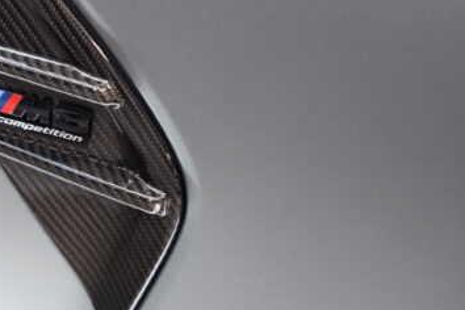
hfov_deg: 13.3
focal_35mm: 152
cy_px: 104
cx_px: 13
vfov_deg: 9.0
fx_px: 1963
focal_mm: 70
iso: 1250
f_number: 3.2
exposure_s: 1/80
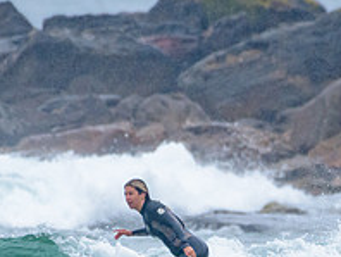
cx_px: 349
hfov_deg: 1.1
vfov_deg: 0.9
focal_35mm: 1725
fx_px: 17013
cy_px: 300
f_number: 5.6
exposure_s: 1/1000
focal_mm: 500
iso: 1100
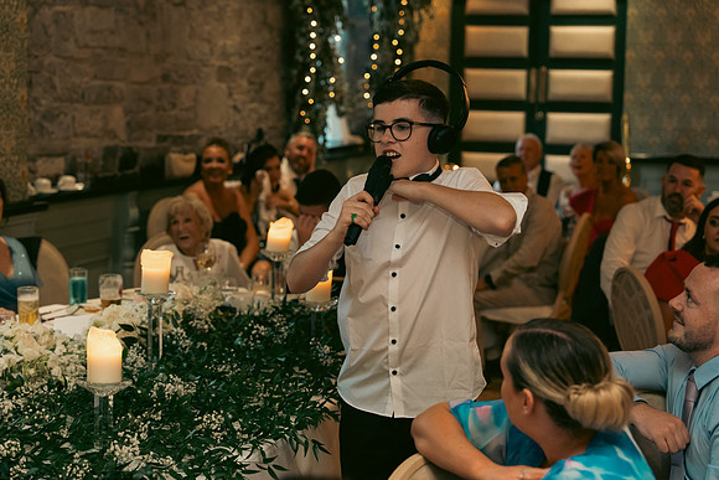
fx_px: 1398
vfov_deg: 19.5
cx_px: 360
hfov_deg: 28.8
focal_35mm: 70
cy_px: 240
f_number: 3.5
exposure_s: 1/160
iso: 2500
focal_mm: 70
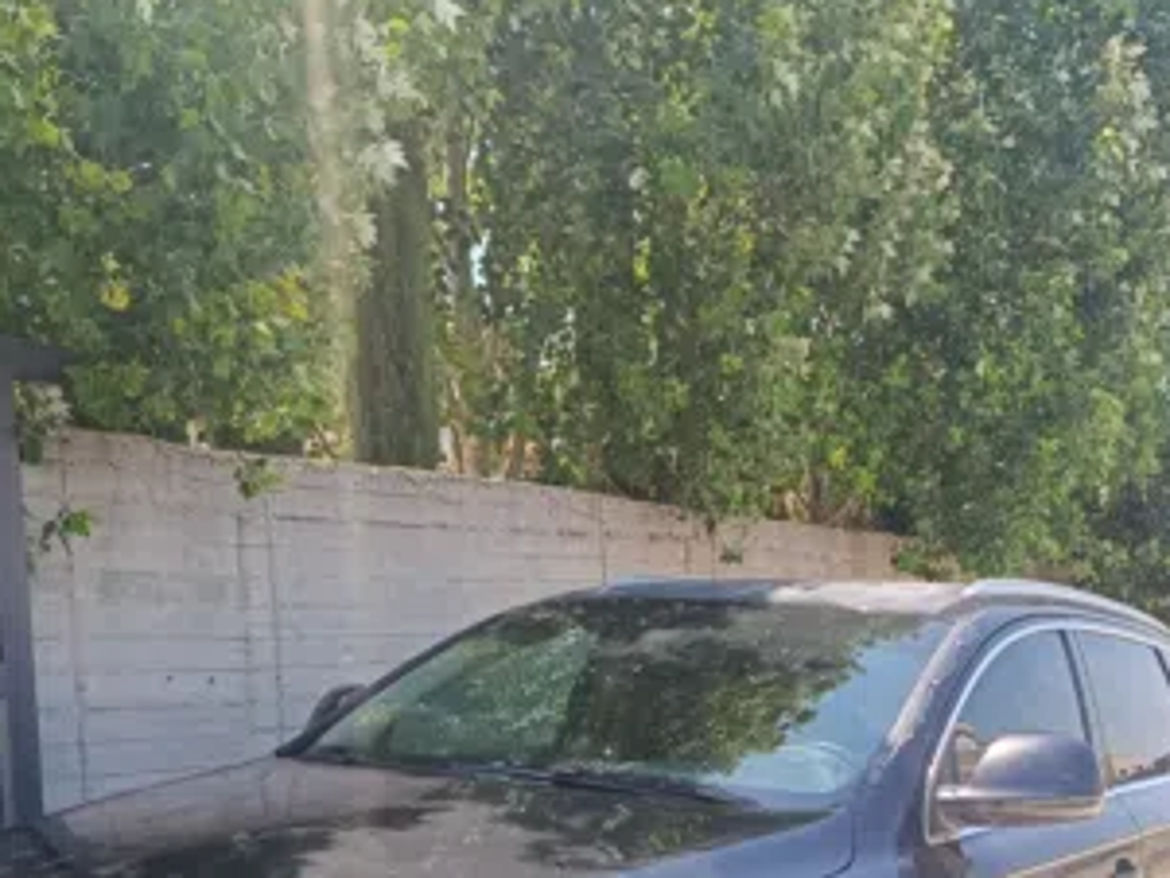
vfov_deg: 27.6
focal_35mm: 51
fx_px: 1724
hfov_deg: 37.4
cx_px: 680
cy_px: 785
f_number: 1.7
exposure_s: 1/221
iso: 50
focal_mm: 5.24
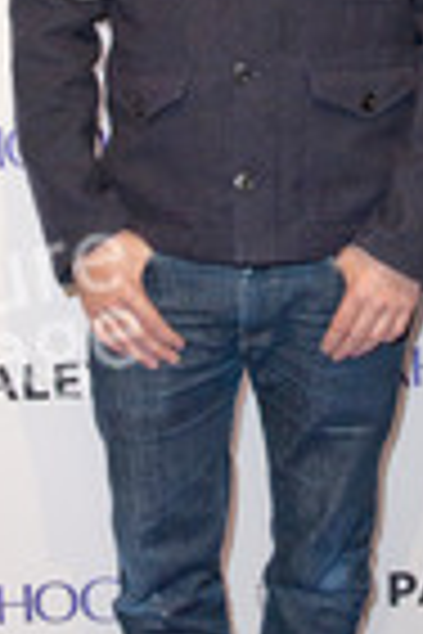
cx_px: 403
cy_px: 117
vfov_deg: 22.1
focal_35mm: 91
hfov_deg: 14.8
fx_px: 1604
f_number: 4
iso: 400
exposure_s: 1/400
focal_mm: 32
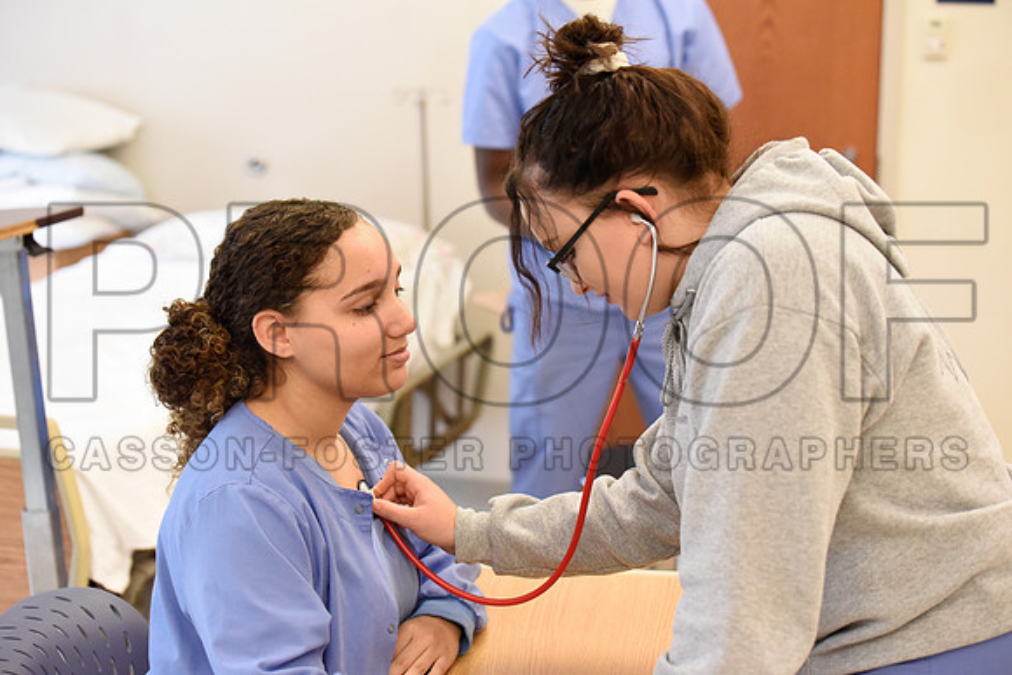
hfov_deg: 28.8
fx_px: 1968
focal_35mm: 70
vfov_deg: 19.5
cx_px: 506
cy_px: 338
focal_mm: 70
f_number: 4
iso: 6400
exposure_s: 1/320
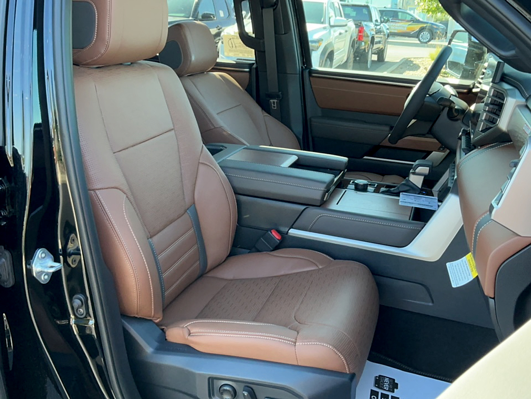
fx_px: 460
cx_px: 266
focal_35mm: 30
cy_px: 200
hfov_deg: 60.0
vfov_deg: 46.8
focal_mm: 3
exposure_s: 1/120
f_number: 1.8
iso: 64
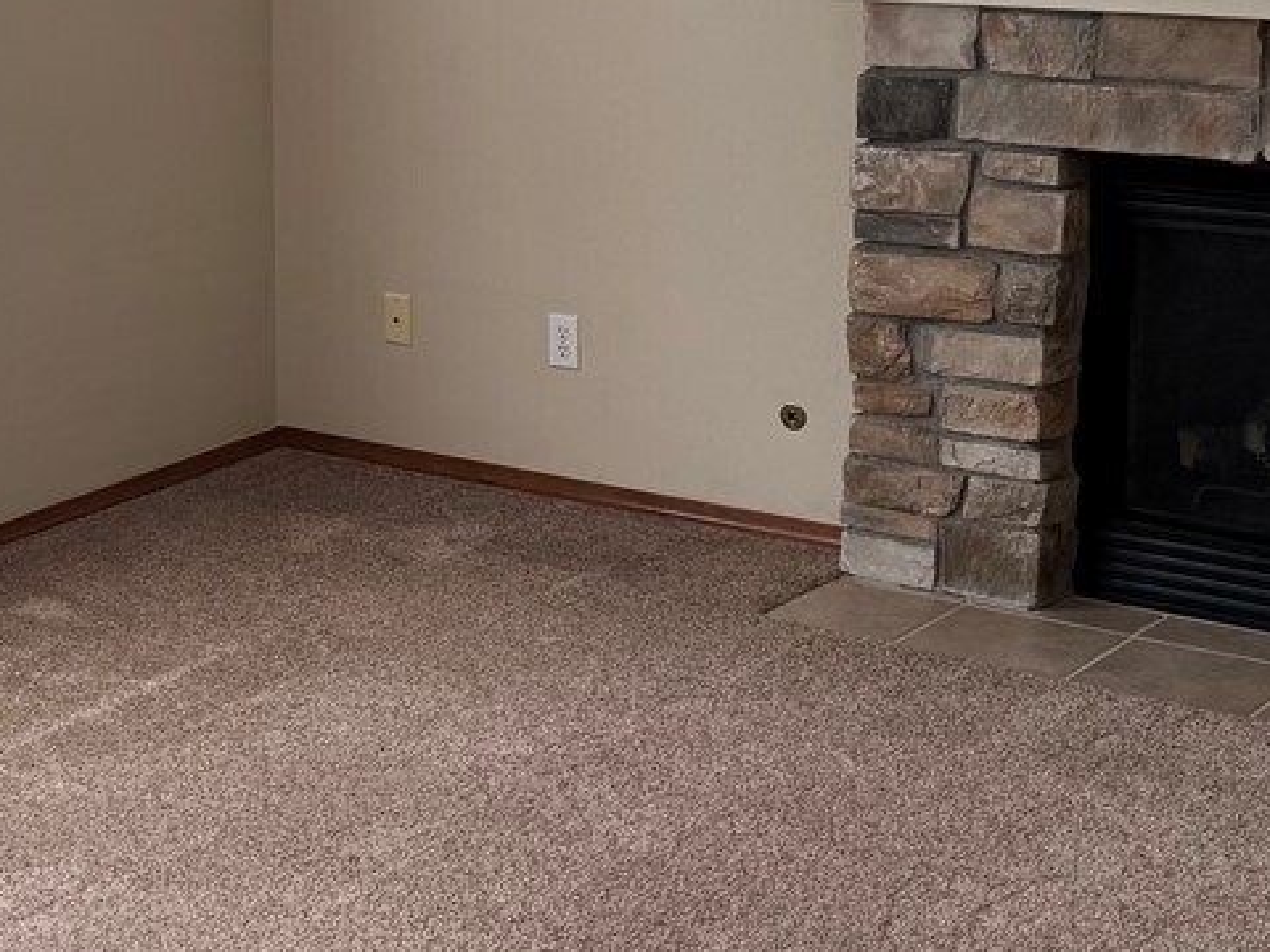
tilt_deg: -9.8
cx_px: -143
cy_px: 251
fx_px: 2935
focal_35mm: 80
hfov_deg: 22.9
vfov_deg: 18.3
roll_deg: +2.4
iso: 80
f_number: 1.78
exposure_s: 1/368
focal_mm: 6.76
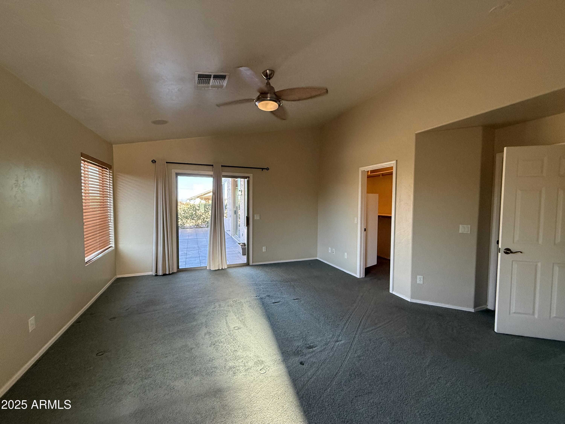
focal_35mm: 14
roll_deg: -1.2
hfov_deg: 102.1
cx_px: 282
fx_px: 229
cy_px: 212
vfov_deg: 85.7
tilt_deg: -1.9
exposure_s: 1/120
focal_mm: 2.22
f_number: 2.2
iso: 320
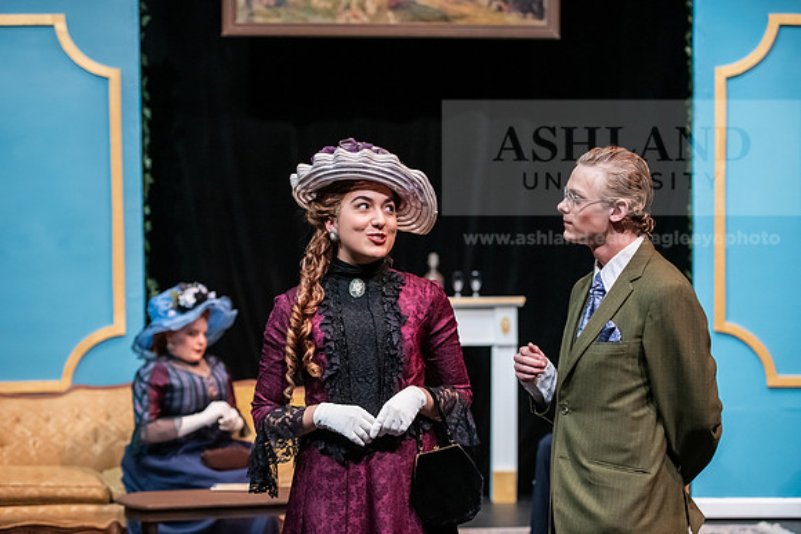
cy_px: 267
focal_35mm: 70
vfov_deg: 19.5
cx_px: 400
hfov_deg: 28.8
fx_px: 1558
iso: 3200
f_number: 3.2
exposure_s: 1/200
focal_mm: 70
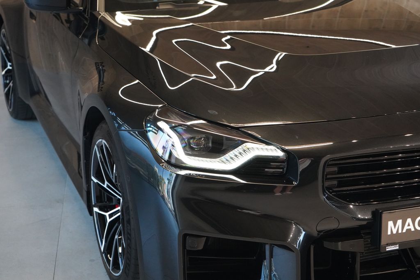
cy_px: 140
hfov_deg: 28.8
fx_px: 817
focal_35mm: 70
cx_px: 210
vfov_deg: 19.5
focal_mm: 70
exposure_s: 1/160
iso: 10000
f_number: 5.6
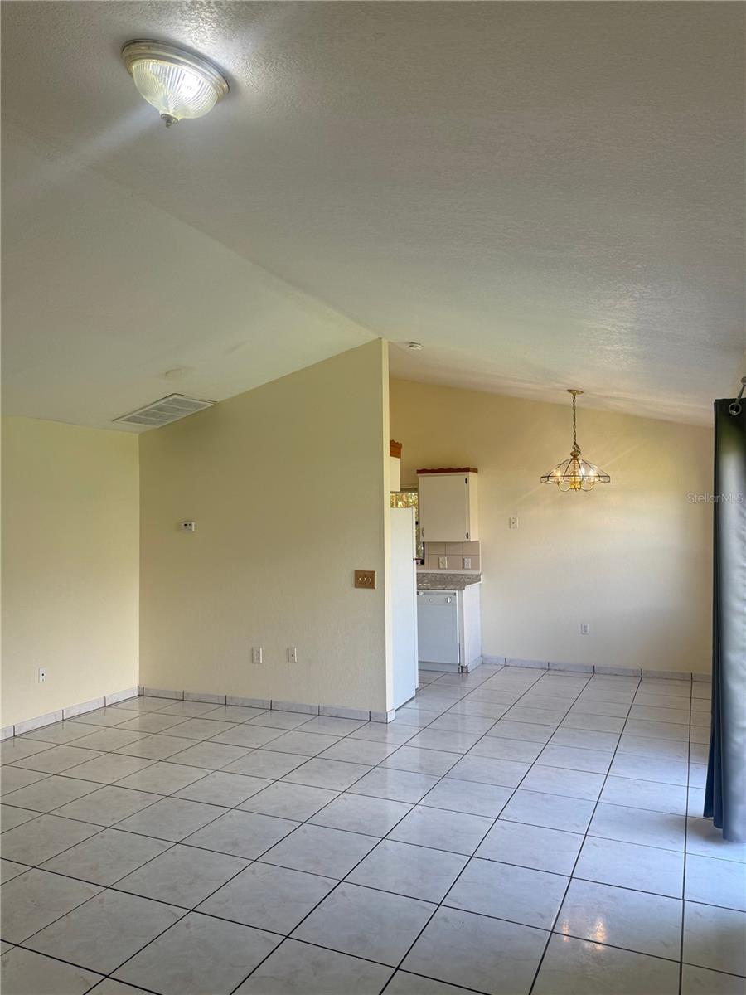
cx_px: 373
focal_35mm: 24
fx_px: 690
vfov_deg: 71.6
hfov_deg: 56.8
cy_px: 498
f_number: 1.78
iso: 100
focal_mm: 6.76
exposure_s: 1/243
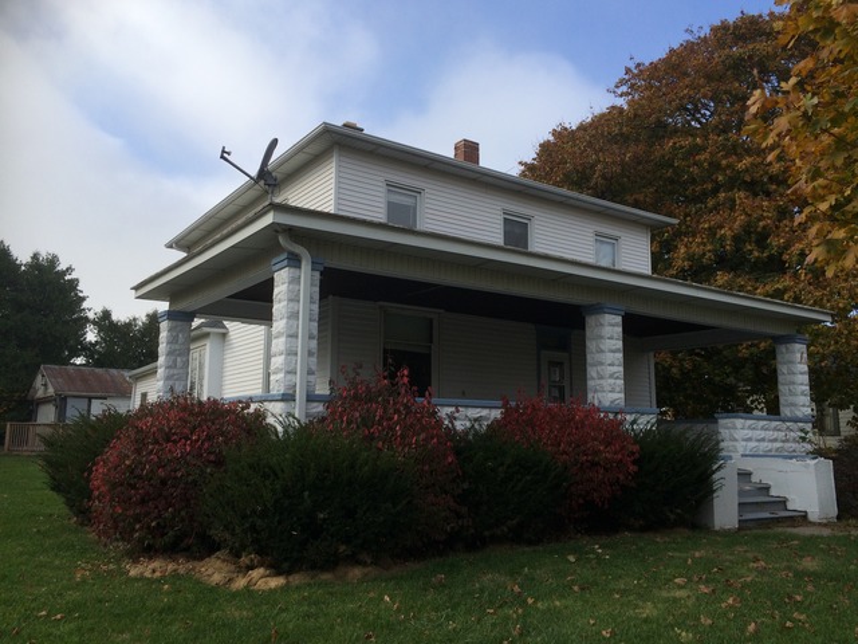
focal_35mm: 29
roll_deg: -0.6
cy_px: 322
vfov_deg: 48.2
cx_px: 429
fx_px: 719
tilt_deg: +9.5
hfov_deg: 61.7
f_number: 2.2
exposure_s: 1/1208
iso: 32
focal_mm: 4.15
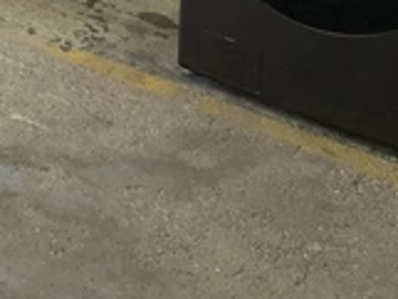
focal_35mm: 135
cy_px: -221
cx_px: -334
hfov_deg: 13.1
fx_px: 1553
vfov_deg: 10.4
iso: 64
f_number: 1.8
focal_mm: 3
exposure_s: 1/120
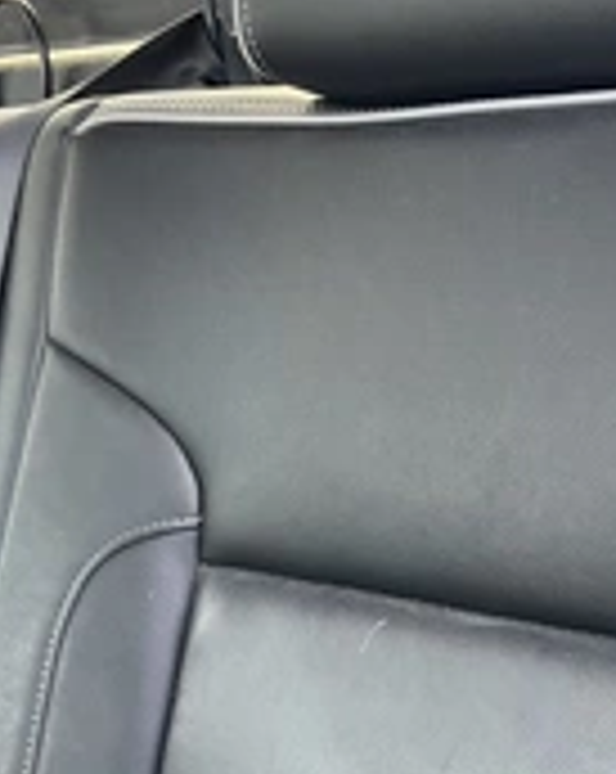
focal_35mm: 66
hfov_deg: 22.7
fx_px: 1508
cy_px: 518
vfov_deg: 28.6
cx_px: 499
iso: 64
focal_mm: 3
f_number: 1.8
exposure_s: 1/69
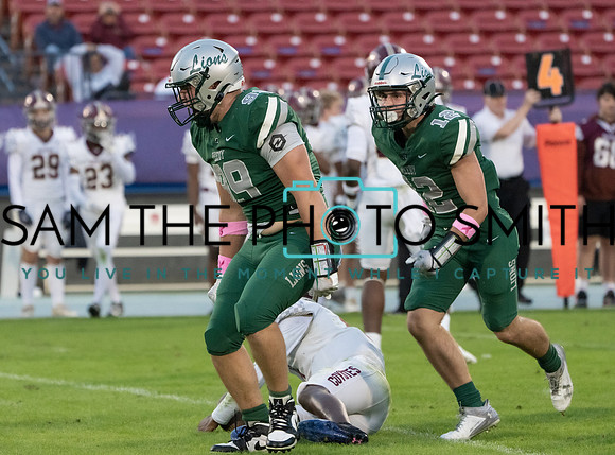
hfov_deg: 5.2
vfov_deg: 3.8
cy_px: 250
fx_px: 6793
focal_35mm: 384
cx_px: 256
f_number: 5.6
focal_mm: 288
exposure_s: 1/1250
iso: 5000
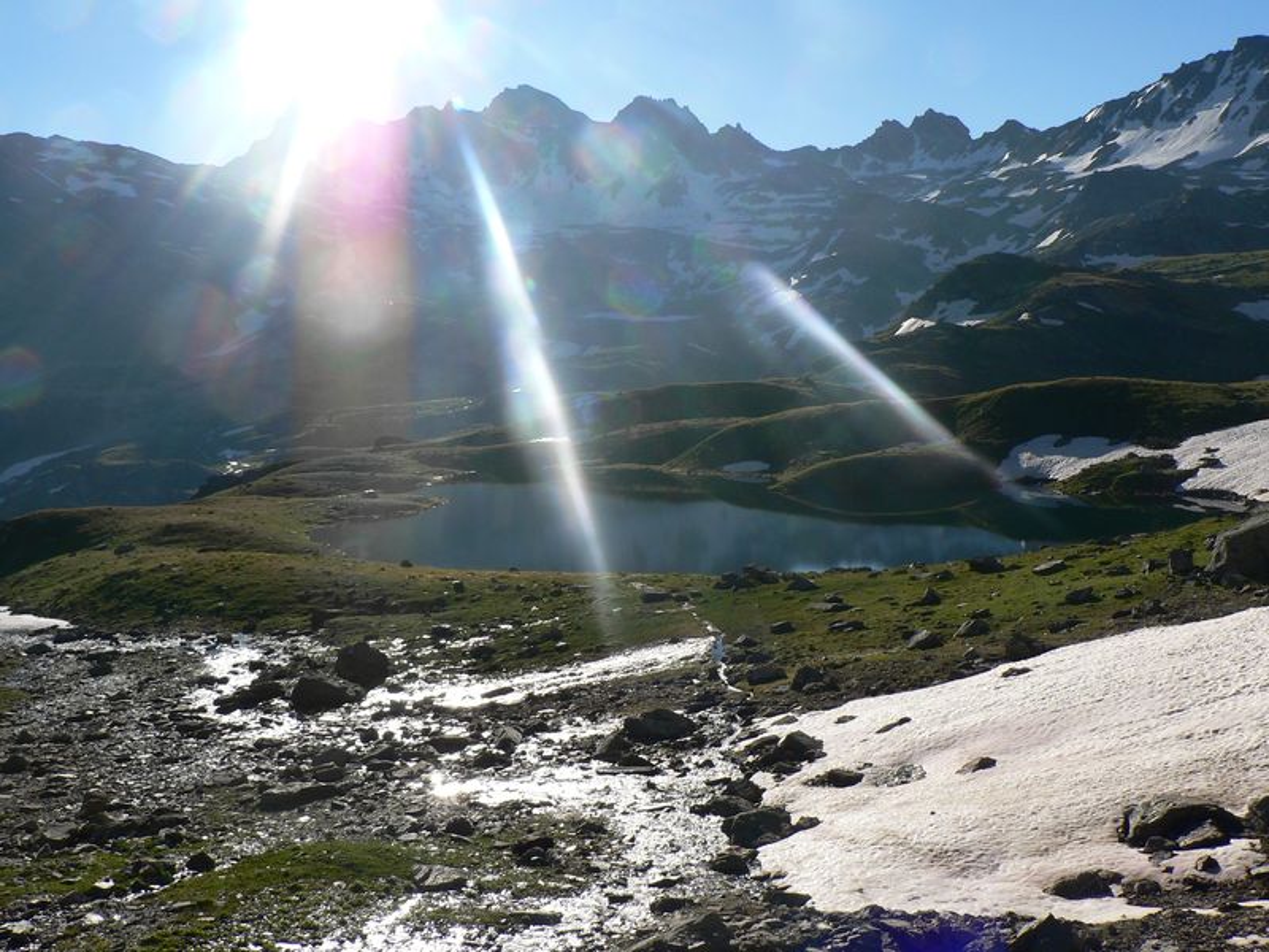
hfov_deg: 51.4
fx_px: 1320
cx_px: 634
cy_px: 476
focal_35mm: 36
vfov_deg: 39.7
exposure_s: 1/400
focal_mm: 6
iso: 80
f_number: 5.6
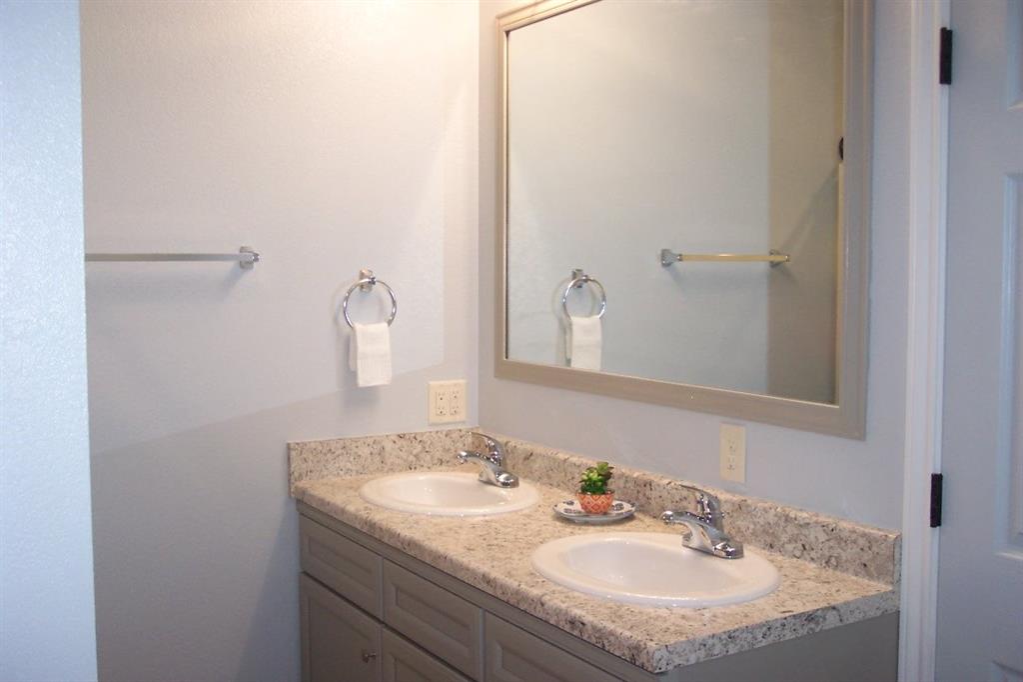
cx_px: 512
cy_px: 341
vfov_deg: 35.0
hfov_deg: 50.7
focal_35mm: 38
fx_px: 1079
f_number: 2.8
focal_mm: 8
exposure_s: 1/60
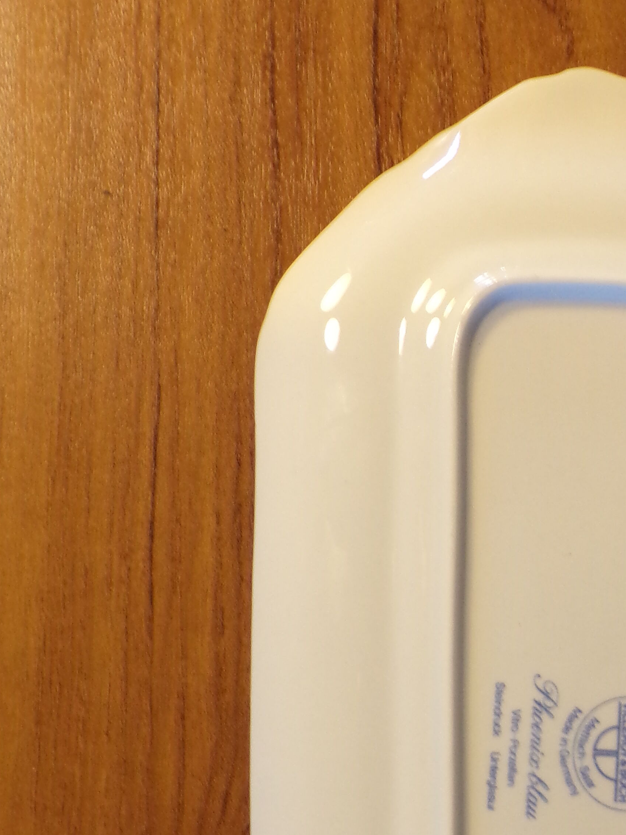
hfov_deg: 19.3
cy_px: 770
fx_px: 1808
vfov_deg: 25.1
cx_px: 559
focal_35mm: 75
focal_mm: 6.6
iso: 200
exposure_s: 1/25
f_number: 3.3
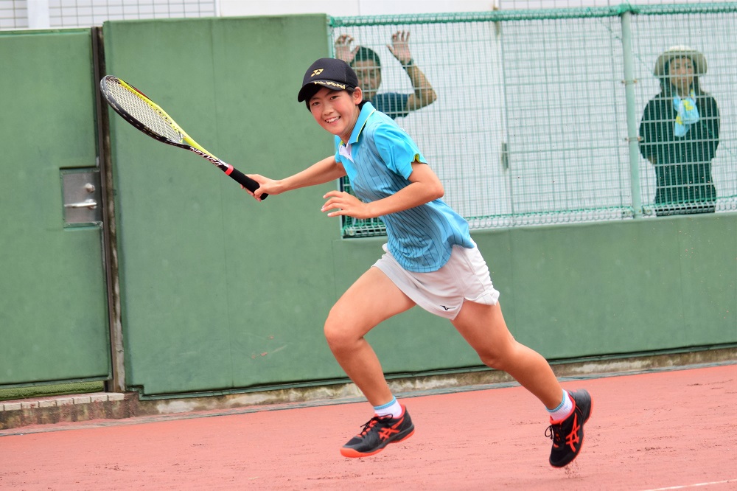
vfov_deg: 8.7
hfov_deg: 13.0
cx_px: 368
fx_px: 3223
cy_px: 246
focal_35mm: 158
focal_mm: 105
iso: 500
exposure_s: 1/1250
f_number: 4.8
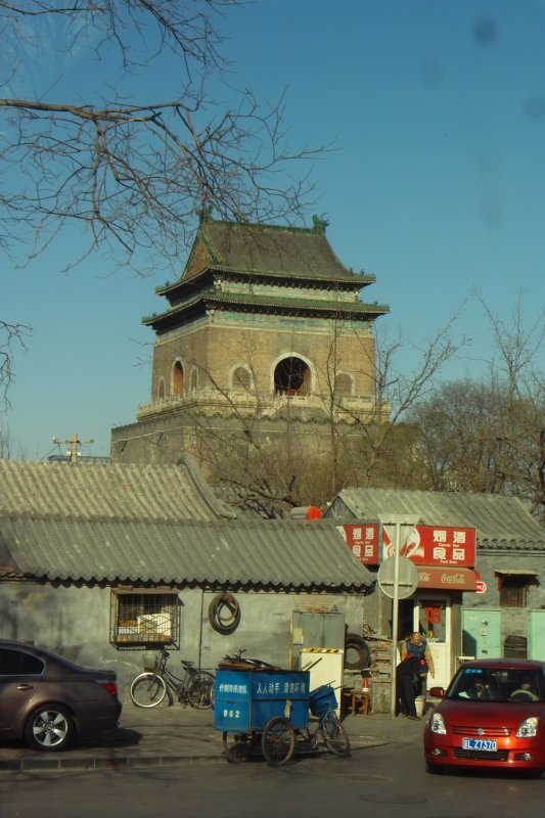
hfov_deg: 18.7
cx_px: 272
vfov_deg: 27.7
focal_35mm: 73
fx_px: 1658
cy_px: 409
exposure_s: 1/250
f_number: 13
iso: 200
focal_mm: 42
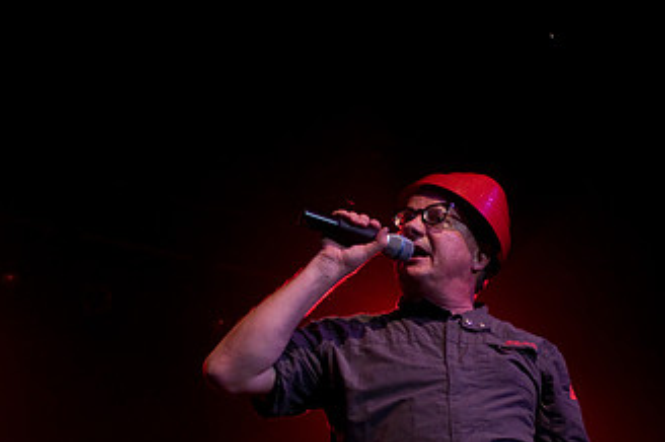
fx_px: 978
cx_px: 440
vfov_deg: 25.1
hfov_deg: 37.2
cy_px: 342
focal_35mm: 53
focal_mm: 20
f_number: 3.2
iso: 1000
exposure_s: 1/320
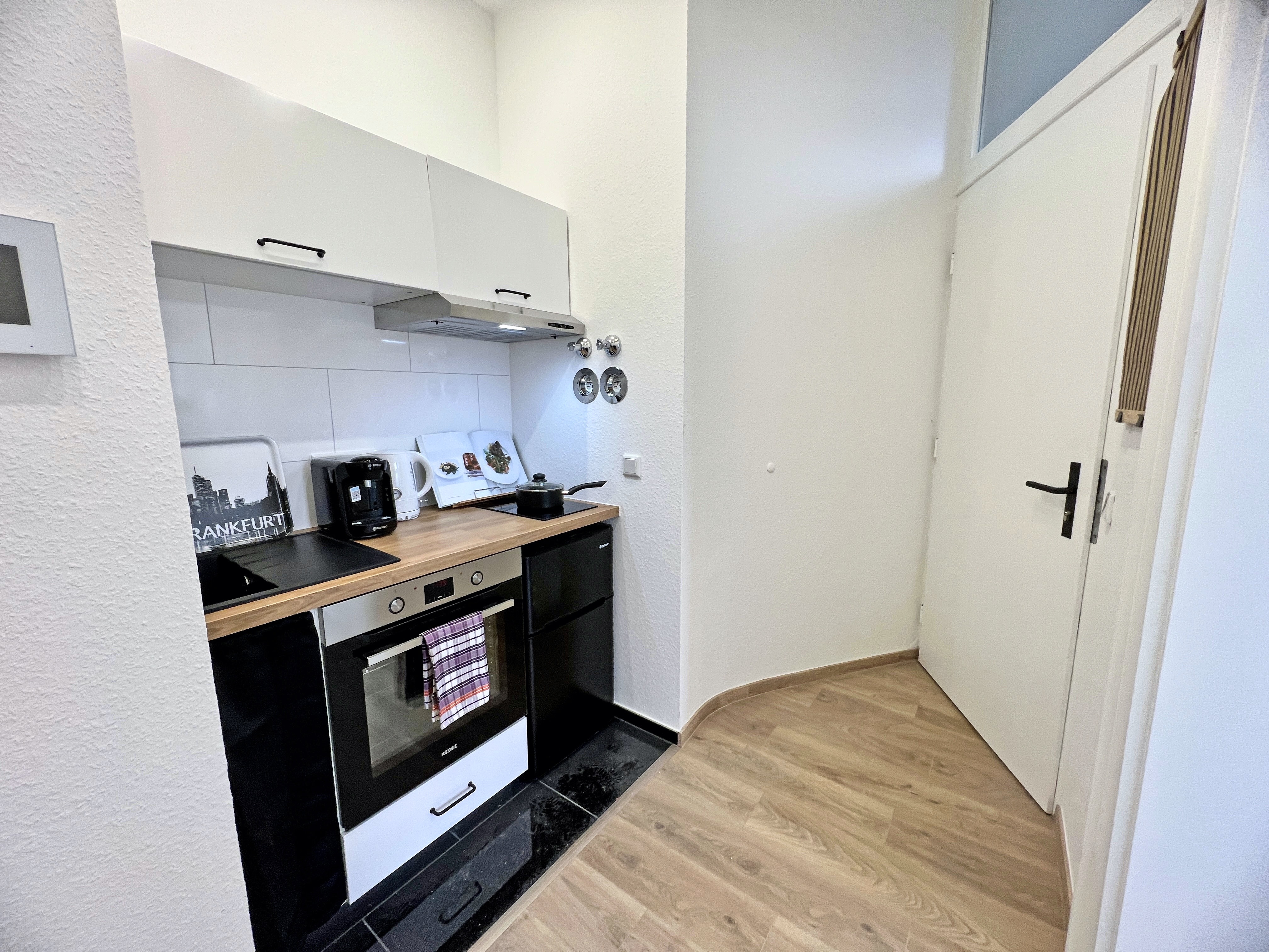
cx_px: 634
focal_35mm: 13
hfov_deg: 106.2
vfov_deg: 89.9
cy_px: 476
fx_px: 477
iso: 100
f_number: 1.8
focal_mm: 1.57
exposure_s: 1/100
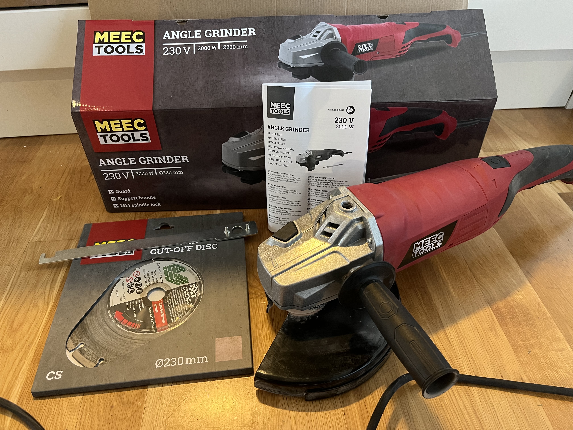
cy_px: 215
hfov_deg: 67.3
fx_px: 430
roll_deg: -0.9
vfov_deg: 53.1
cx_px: 286
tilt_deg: -41.6
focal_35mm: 26
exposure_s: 1/50
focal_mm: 5.1
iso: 400
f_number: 1.6
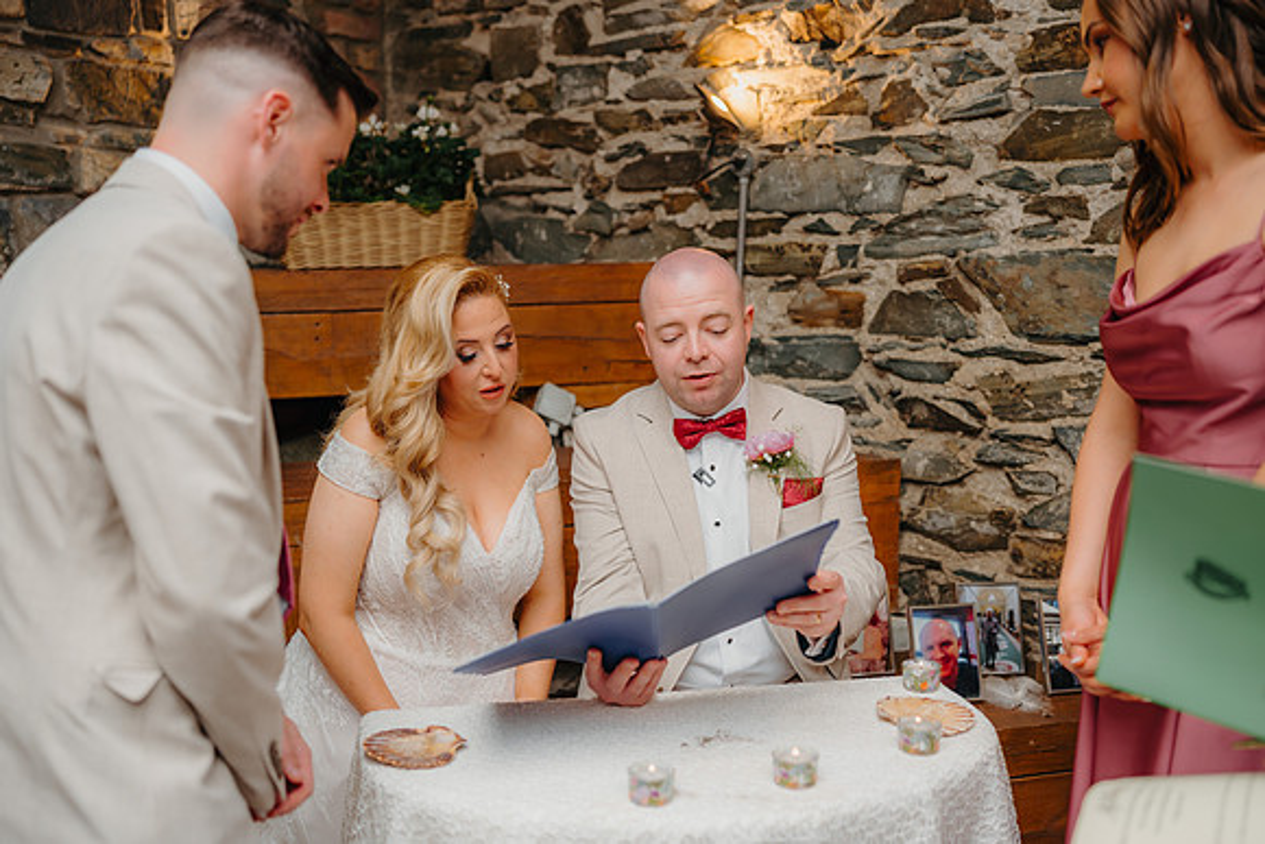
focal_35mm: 35
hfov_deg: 54.4
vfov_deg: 37.9
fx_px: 1230
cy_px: 422
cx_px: 632
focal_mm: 35
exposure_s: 1/200
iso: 100
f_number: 2
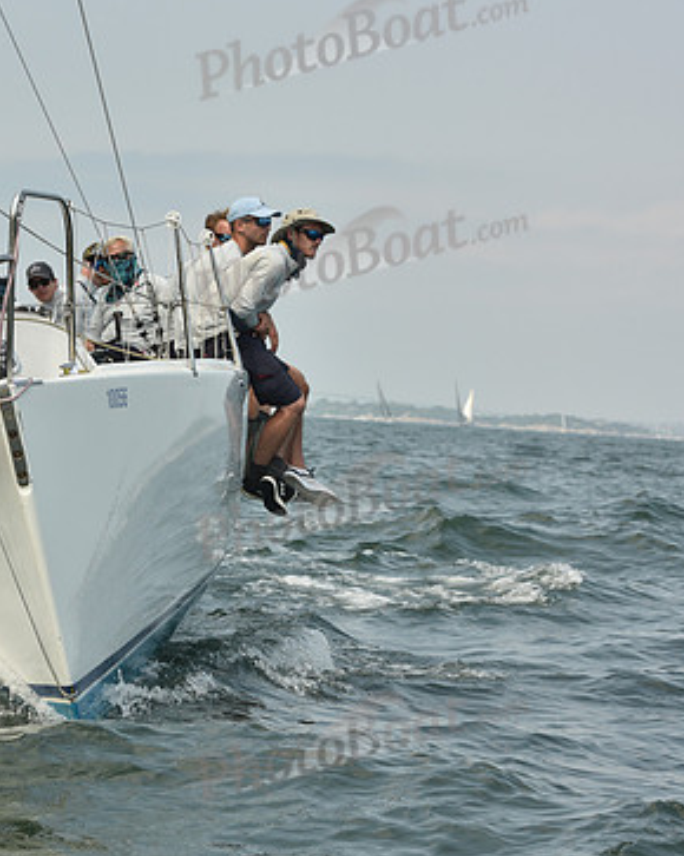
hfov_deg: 10.0
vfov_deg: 12.6
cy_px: 411
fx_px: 3875
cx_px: 75
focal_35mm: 153
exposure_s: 1/800
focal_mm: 102
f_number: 9
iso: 250
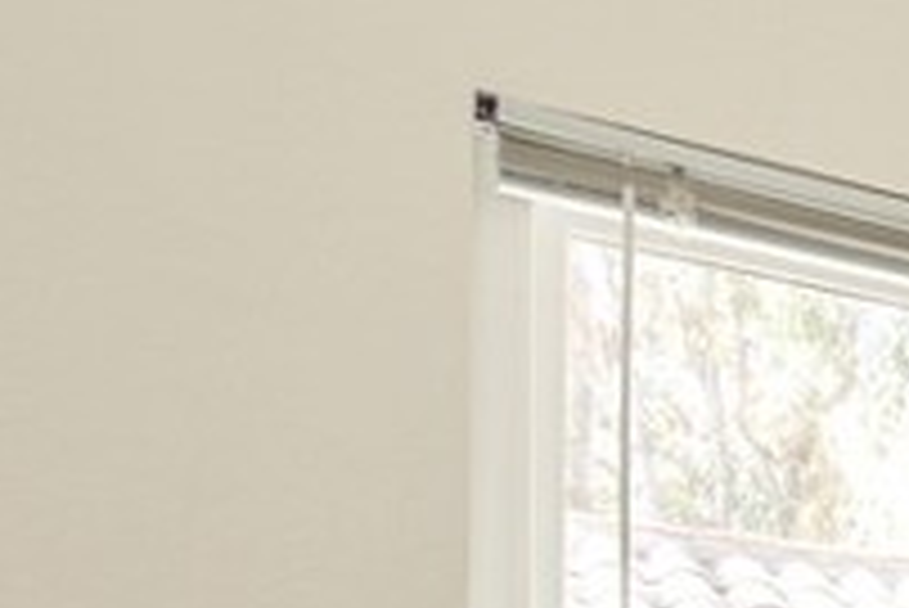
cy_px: 921
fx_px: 1794
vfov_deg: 17.3
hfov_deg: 16.7
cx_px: 2012
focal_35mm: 71
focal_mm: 14
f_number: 5.6
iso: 500
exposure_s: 1/125
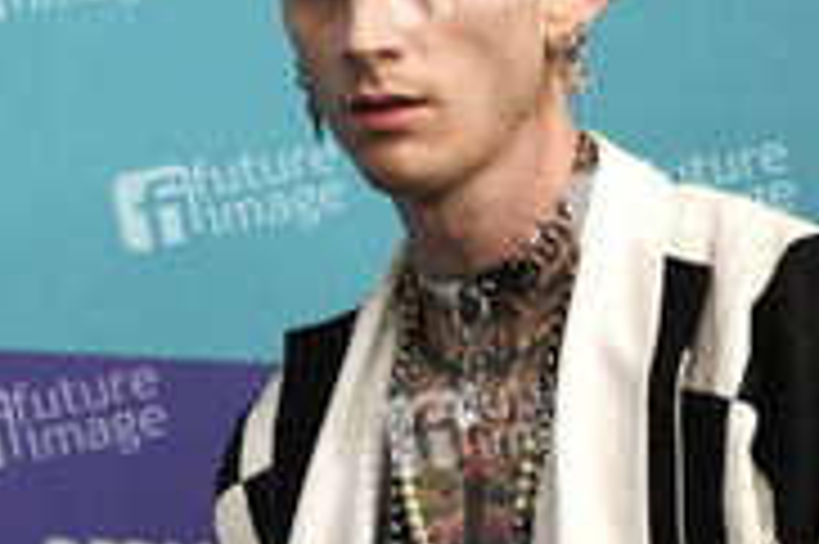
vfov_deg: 2.8
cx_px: 110
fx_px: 11251
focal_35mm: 495
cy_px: 85
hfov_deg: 4.2
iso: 1000
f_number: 3.5
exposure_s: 1/200
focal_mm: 200
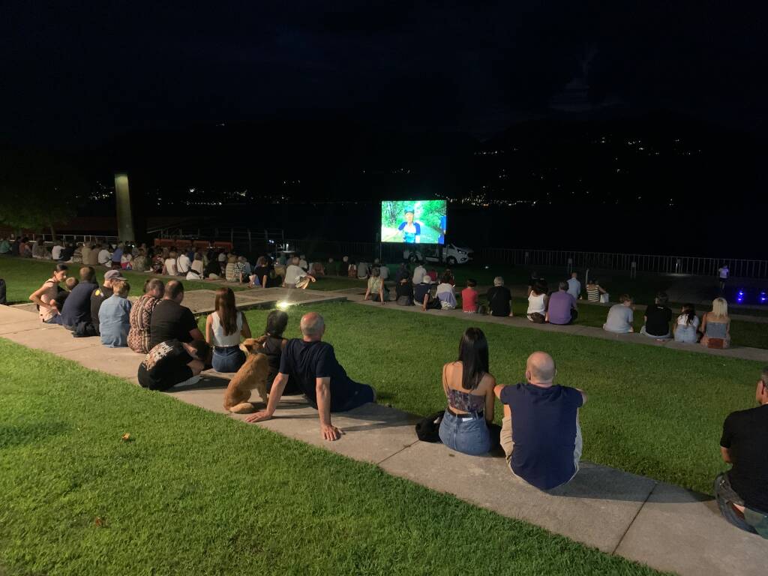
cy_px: 288
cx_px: 384
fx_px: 577
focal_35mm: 26
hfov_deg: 67.3
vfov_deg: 53.1
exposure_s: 1/17
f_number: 1.8
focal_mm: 4.25
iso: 1600
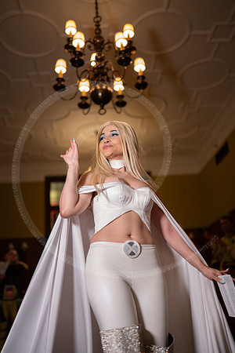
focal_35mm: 35
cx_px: 118
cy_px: 176
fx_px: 343
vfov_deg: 54.4
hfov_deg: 37.9
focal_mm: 35
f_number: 1.2
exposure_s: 1/320
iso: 2500
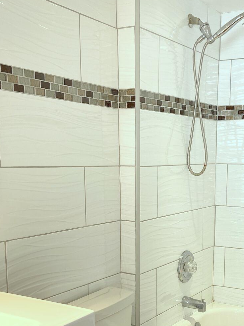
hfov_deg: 27.3
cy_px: 254
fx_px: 498
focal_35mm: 53
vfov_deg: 35.2
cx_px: 172
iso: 50
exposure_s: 1/122
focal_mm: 4.25
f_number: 1.8
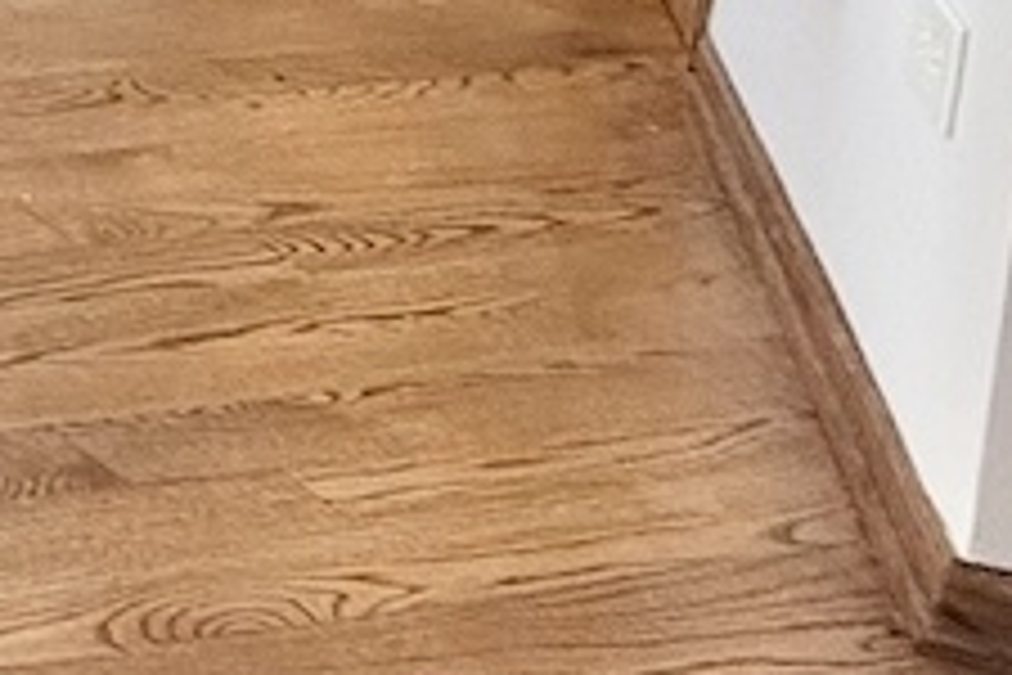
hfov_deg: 16.3
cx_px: -1192
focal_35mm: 83
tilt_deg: -5.5
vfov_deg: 13.8
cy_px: -706
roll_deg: -1.5
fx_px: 2333
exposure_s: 1/120
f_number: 2.2
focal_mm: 2.22
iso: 160
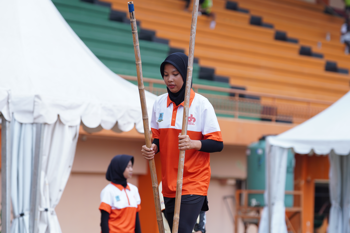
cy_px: 116
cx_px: 175
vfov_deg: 8.0
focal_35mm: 172
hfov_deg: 11.9
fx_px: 1677
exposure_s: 1/800
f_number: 2.8
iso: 160
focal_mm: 115
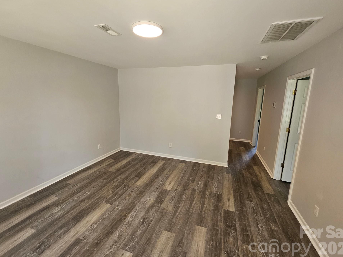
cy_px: 123
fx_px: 139
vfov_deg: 85.6
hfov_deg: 102.1
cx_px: 173
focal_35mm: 14
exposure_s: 1/66
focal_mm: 2.2
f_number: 2.2
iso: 100
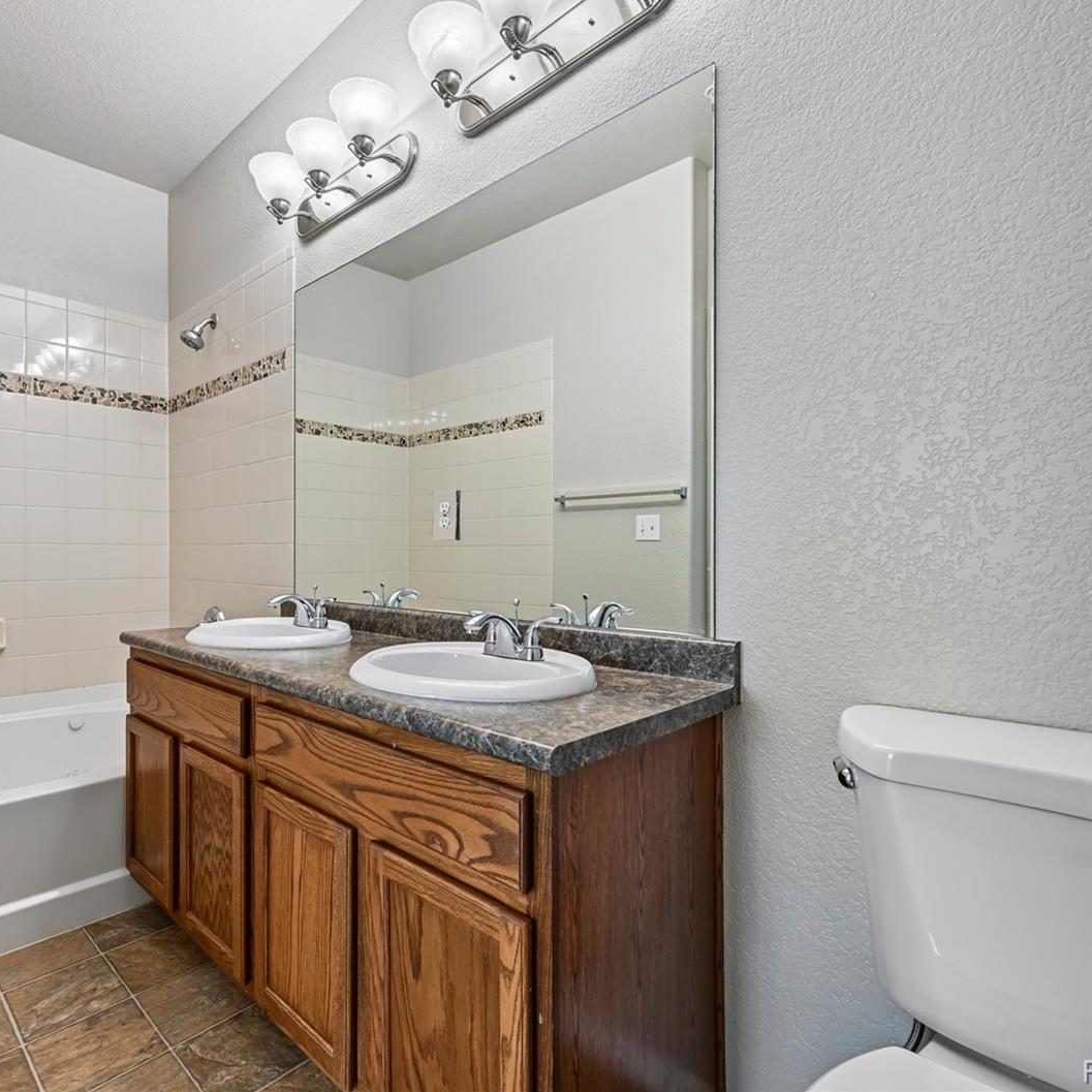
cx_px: 424
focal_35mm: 18
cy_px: 542
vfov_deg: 80.7
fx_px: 642
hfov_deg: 79.5
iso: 400
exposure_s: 1/10
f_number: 10
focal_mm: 14
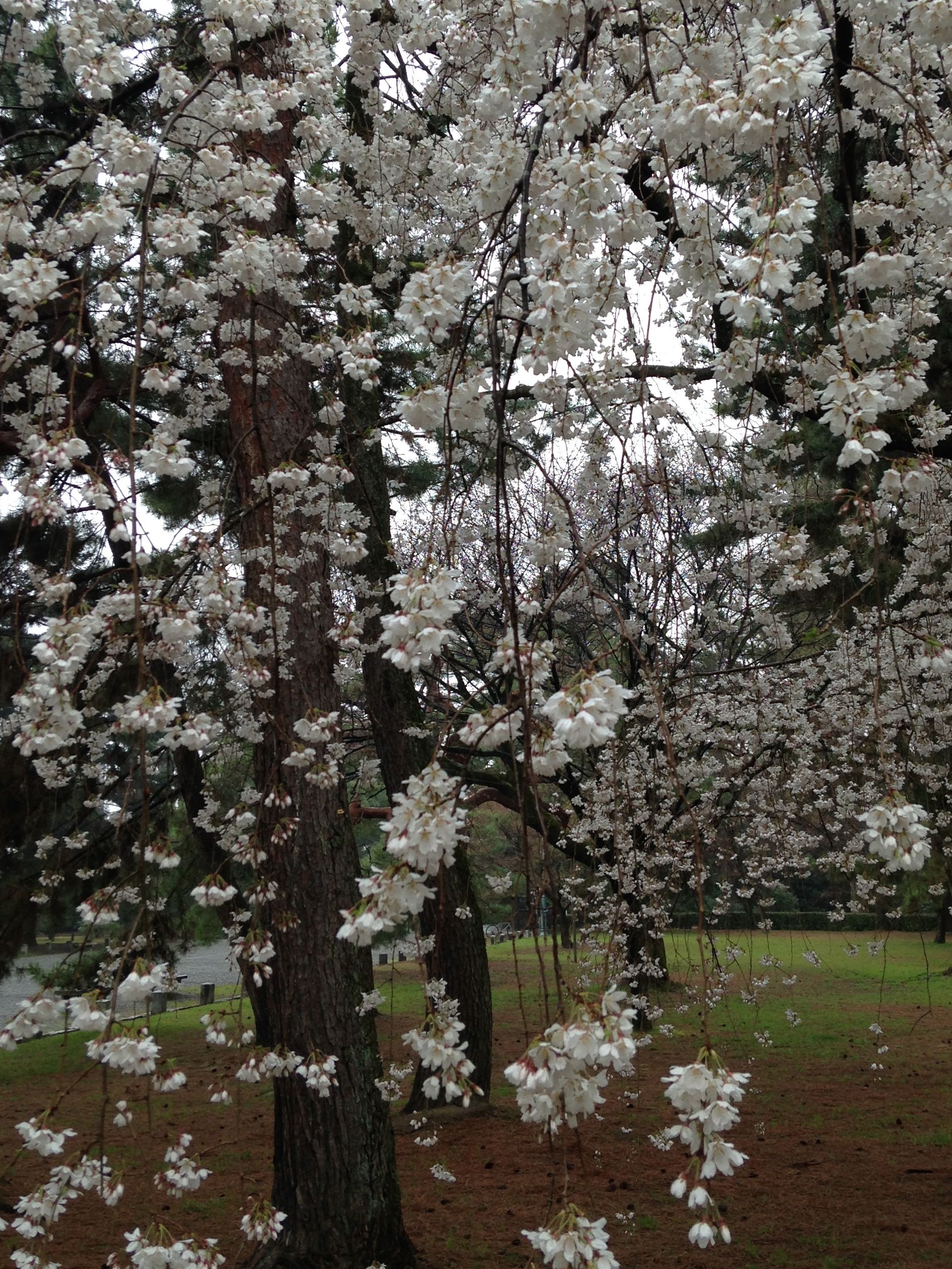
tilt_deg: +15.1
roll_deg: +1.2
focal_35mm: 43
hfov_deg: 33.6
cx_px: 539
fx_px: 1577
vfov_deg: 43.6
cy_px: 503
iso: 50
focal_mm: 4.12
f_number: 2.4
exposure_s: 1/147
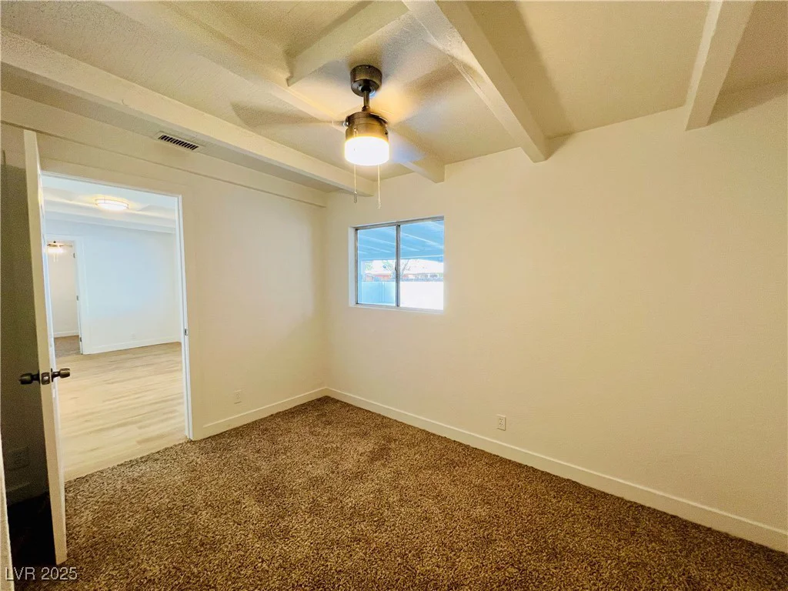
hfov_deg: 106.2
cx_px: 394
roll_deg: +0.6
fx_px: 296
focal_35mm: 13
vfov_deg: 89.9
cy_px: 296
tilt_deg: -4.2
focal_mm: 1.57
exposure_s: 1/60
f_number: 1.8
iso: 125
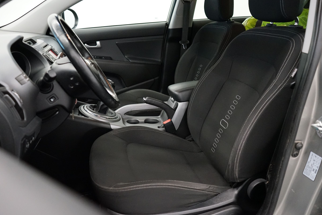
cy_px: 108
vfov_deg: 45.0
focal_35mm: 29
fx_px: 259
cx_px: 166
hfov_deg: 63.6
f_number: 3.5
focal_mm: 28
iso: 5000
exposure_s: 1/160
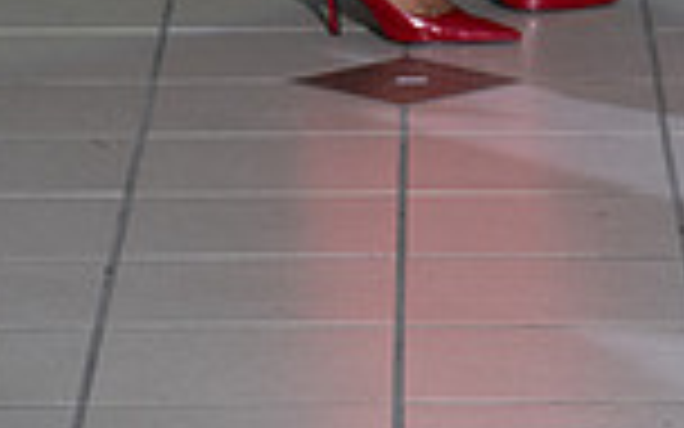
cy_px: -536
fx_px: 6170
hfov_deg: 6.3
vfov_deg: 3.9
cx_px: 504
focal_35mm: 331
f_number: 5
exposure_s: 1/160
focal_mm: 110
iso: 1250
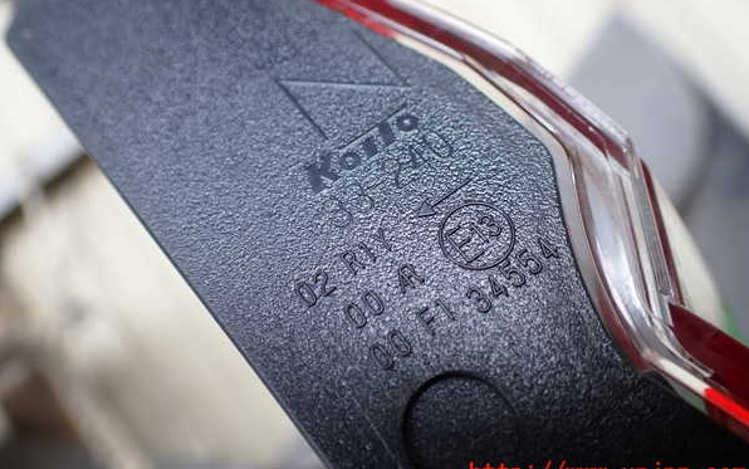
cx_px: 376
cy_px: 207
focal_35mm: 32
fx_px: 653
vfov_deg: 39.4
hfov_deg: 59.6
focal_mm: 5.4
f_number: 2.3
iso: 100
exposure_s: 1/125
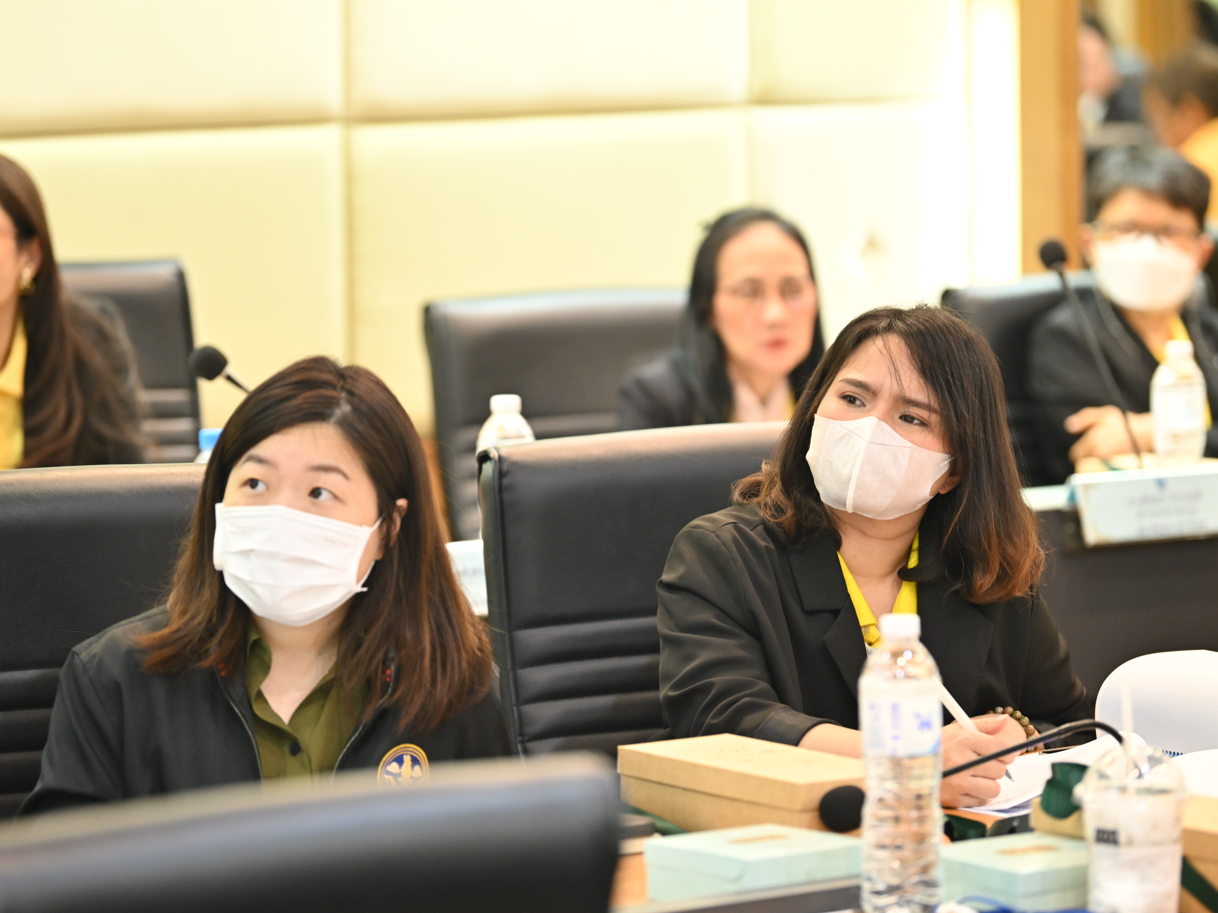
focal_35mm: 157
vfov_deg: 9.5
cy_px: 457
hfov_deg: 12.6
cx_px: 648
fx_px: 5524
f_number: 2.8
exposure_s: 1/100
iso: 1600
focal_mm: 145
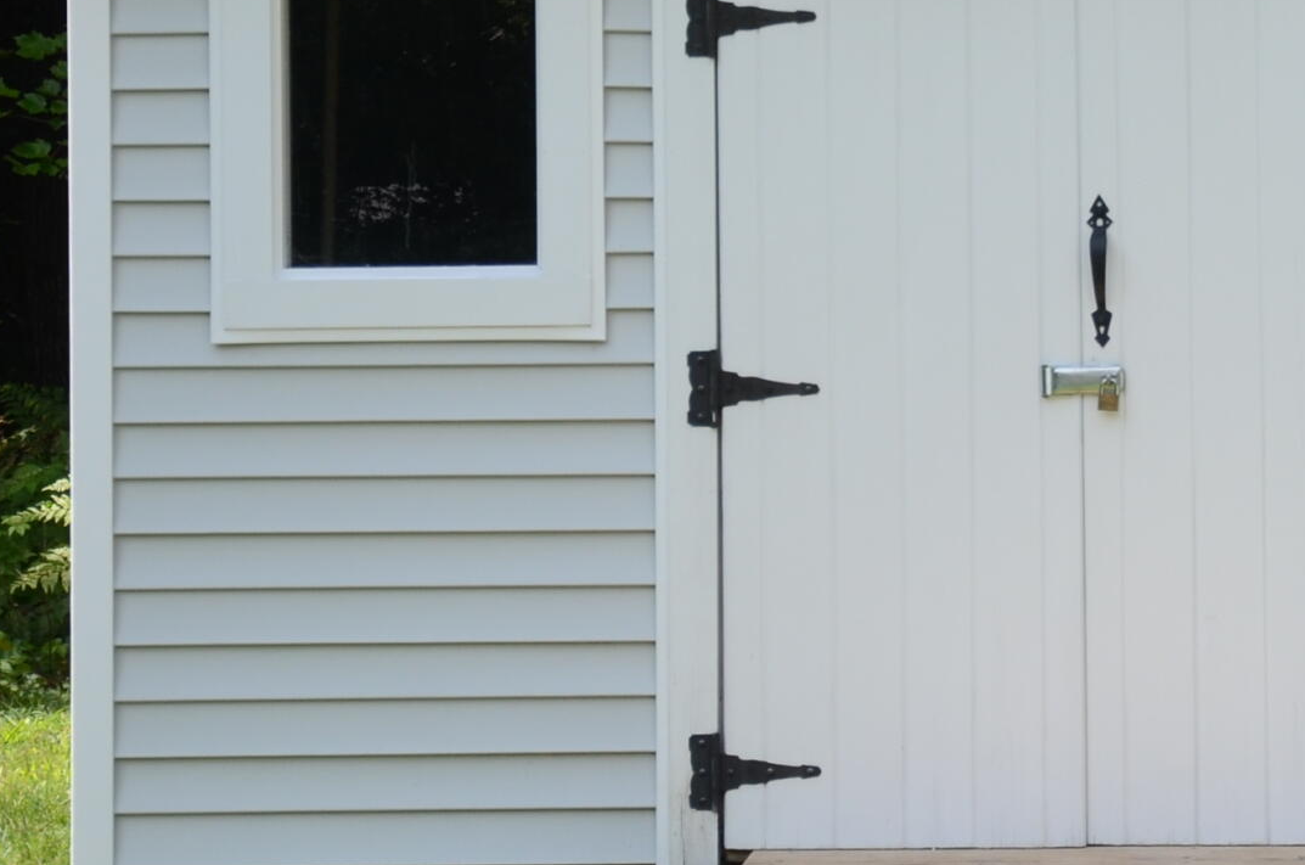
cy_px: 42
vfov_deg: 4.3
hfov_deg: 6.6
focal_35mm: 314
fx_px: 11375
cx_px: 1210
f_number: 6.3
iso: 320
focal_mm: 75
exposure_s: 1/640
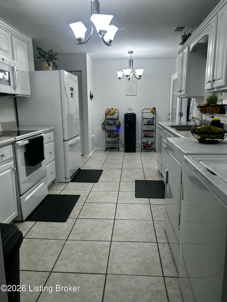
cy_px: 151
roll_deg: +0.3
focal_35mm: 26
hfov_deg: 53.1
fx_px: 227
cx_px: 114
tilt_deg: -11.2
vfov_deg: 67.3
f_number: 1.5
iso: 50
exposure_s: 1/120
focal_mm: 5.7
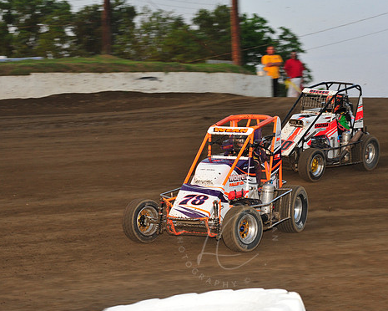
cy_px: 160
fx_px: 1344
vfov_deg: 13.2
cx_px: 227
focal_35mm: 117
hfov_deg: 16.4
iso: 800
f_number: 7.1
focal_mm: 100
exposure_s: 1/320
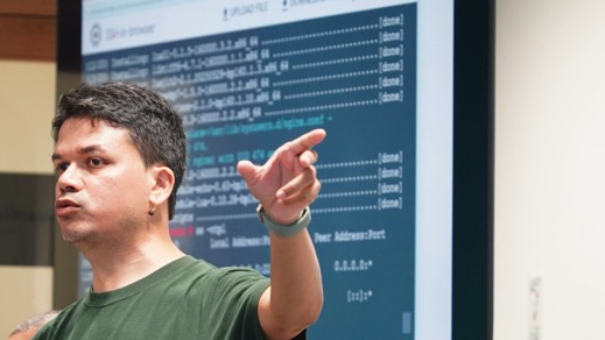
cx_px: 223
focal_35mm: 206
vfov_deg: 5.9
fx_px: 3305
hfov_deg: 10.5
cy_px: 257
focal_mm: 102
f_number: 4.5
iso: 4000
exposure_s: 1/80
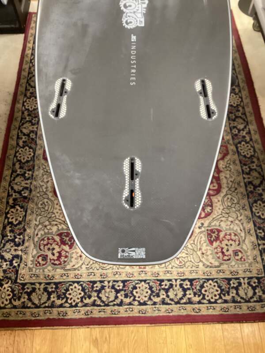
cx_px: 132
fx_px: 316
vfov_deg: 58.4
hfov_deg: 45.4
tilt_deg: -61.0
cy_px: 176
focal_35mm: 31
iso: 250
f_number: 2.4
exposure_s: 1/50
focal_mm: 3.3
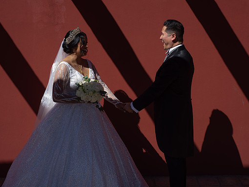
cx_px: 126
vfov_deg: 26.5
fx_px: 396
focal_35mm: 55
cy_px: 95
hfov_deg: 34.9
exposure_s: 1/250
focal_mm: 50
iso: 100
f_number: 6.3
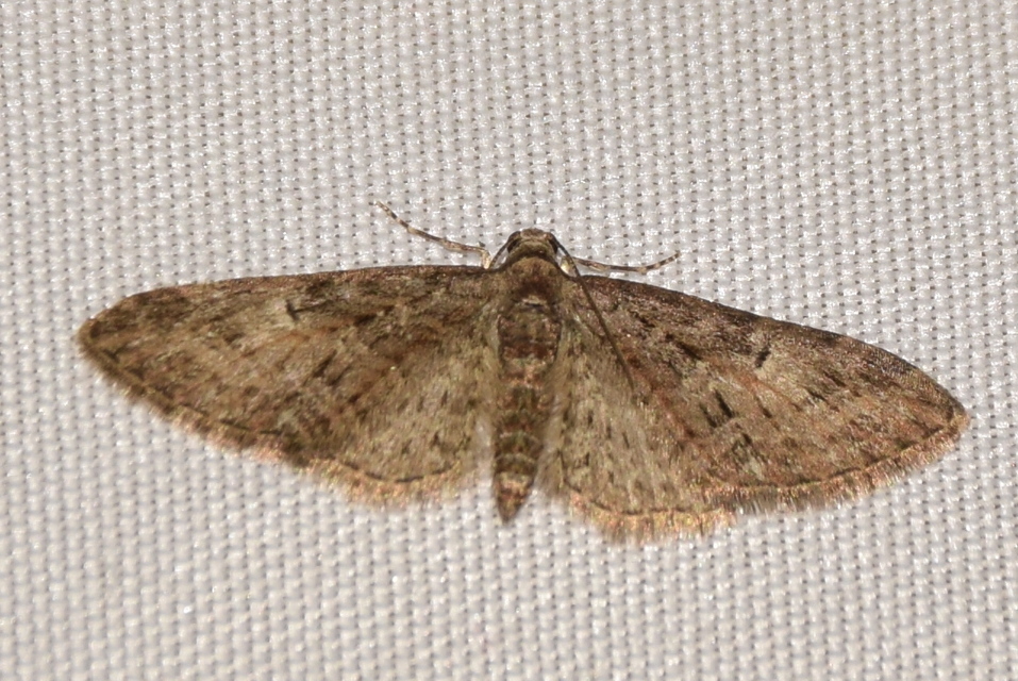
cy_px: 340
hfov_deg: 9.8
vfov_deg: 6.6
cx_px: 509
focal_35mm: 210
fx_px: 5944
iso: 125
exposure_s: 1/160
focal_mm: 140
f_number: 10
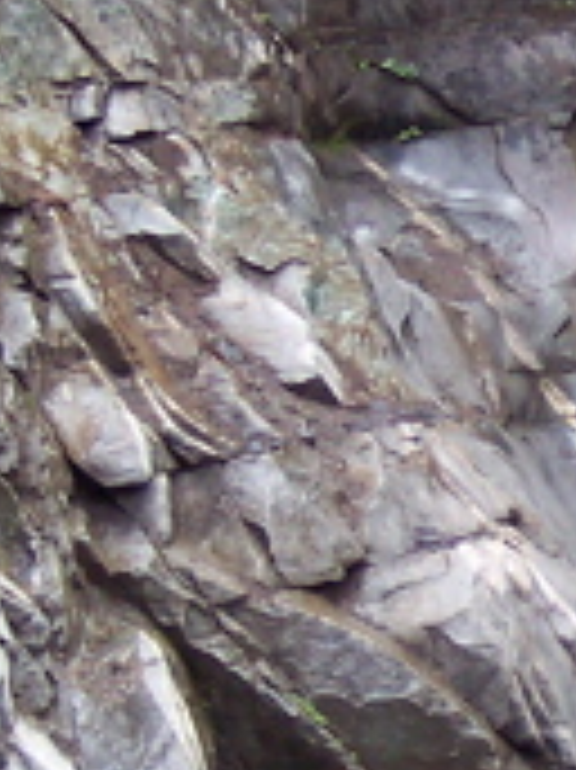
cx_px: 1186
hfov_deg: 7.9
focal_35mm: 178
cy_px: 448
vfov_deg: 11.1
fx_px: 3954
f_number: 2.8
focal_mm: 8
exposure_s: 1/125
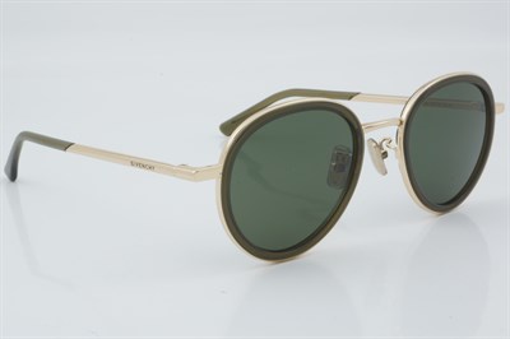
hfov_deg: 27.0
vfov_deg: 18.2
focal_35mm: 75
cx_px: 255
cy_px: 170
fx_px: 1062
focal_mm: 50
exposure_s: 1/3
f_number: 29
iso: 100
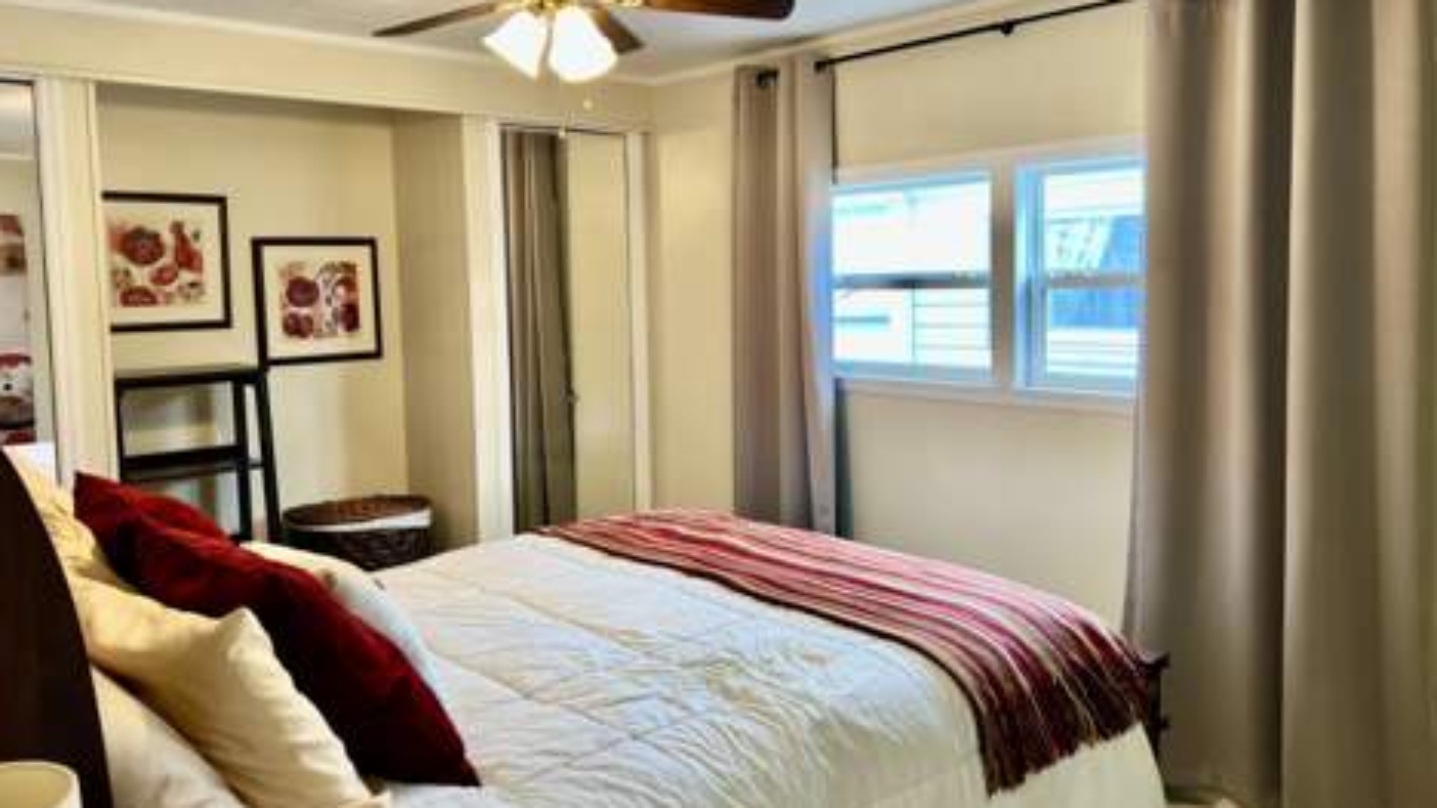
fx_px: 1105
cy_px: 343
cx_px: 706
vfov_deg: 40.1
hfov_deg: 66.1
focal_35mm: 29
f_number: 1.5
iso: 80
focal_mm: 5.7
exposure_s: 1/60
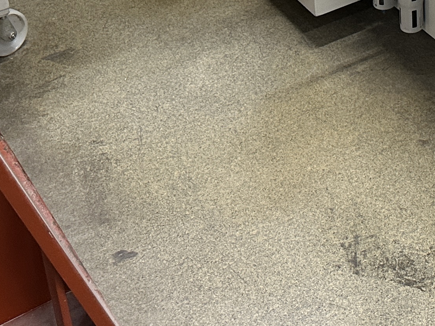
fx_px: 1093
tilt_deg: -22.4
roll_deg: -0.5
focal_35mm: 87
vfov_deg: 15.4
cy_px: -197
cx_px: 564
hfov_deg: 20.6
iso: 200
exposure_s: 1/50
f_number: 1.78
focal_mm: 6.86
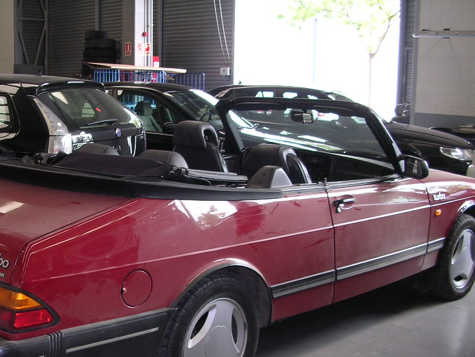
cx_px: 157
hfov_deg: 35.8
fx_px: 728
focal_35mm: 53
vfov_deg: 27.3
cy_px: 248
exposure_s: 1/30
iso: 102
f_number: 2.8
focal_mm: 5.8
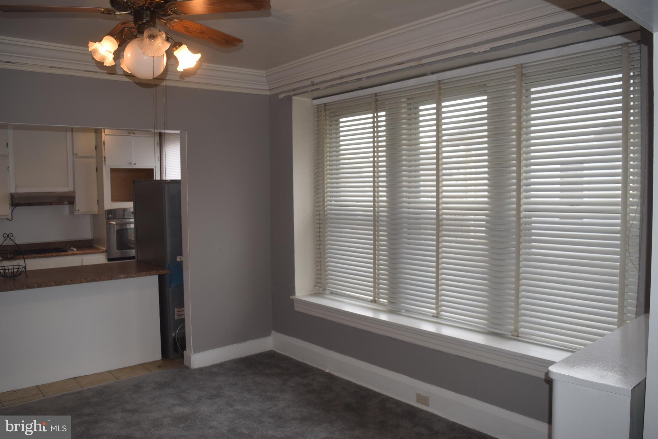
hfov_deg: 53.1
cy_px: 220
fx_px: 658
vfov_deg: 36.9
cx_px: 329
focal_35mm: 36
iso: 360
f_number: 5.6
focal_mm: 24
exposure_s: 1/125
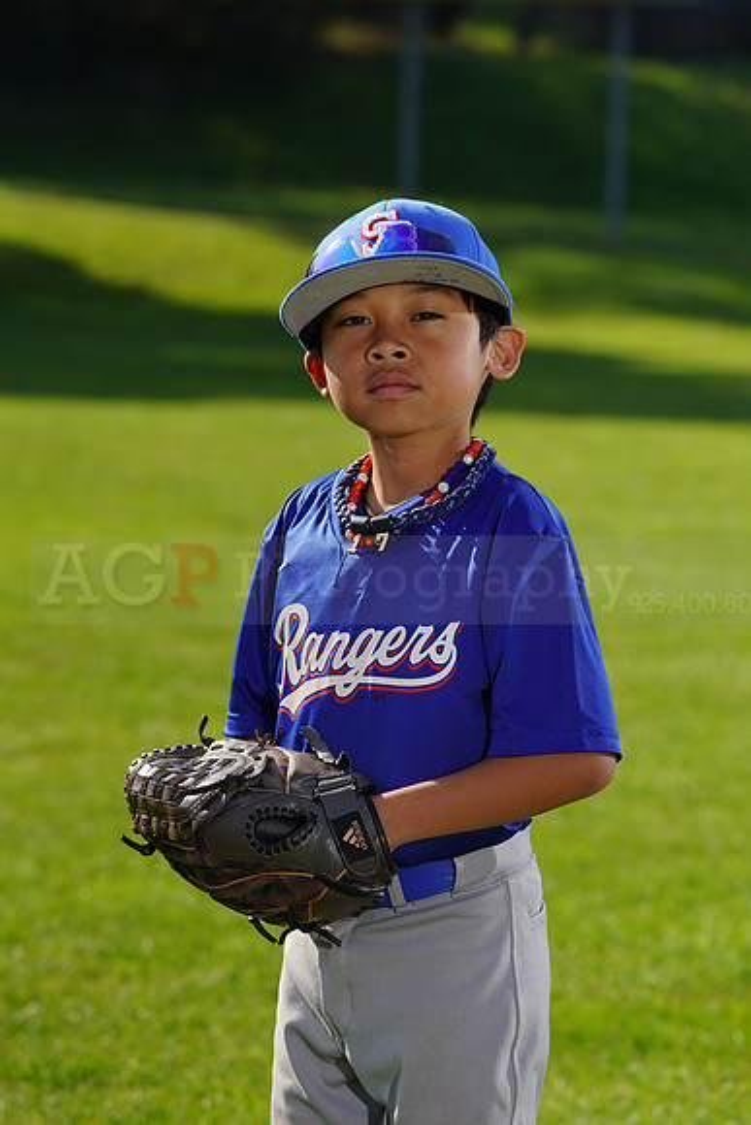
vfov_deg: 11.5
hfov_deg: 7.7
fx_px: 5597
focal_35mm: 179
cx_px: 376
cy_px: 562
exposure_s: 1/250
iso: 100
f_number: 9
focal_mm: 179
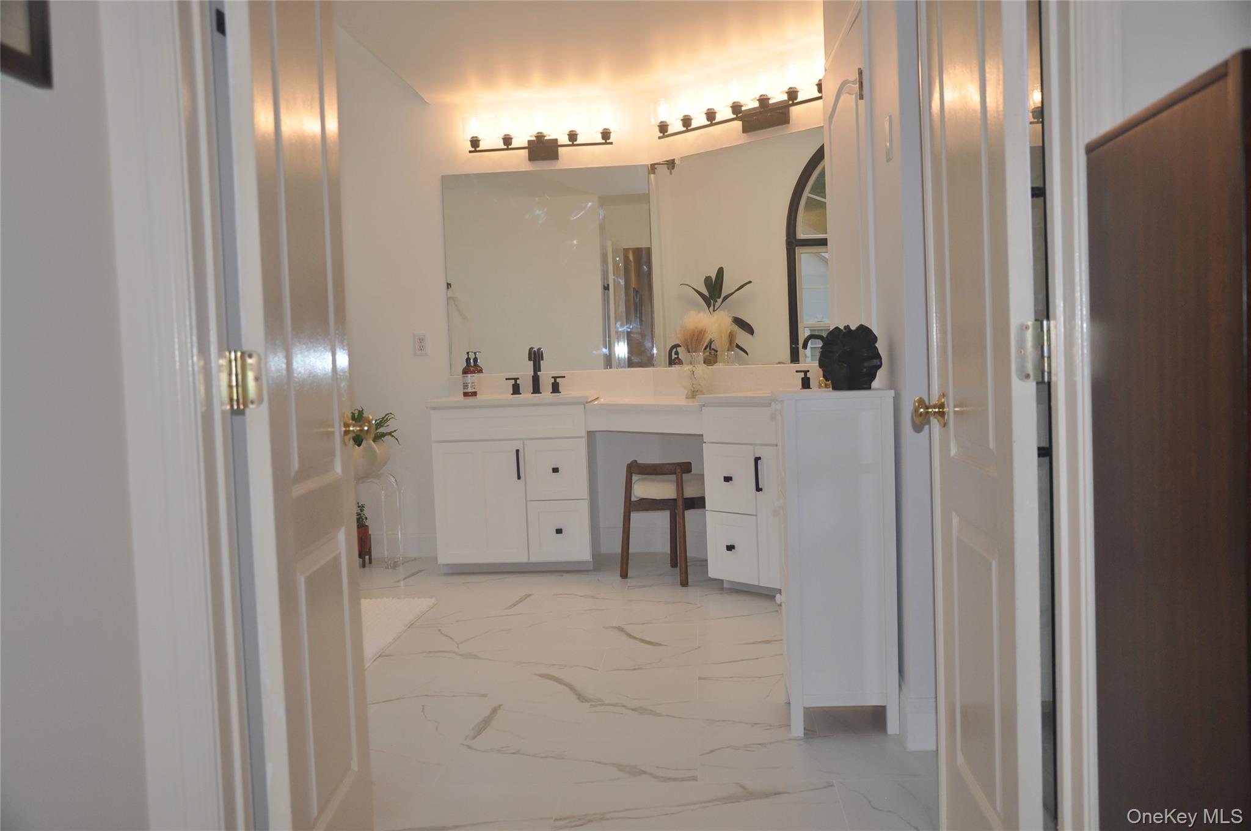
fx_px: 1145
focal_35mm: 33
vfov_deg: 39.9
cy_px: 416
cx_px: 626
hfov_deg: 57.3
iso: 360
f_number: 3.8
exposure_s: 1/200
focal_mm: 22
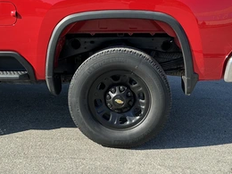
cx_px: 124
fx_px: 288
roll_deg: +0.2
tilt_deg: -9.9
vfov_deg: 33.2
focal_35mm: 43
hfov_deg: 43.8
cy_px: 54
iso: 25
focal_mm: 3
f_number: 1.8
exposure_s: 1/666
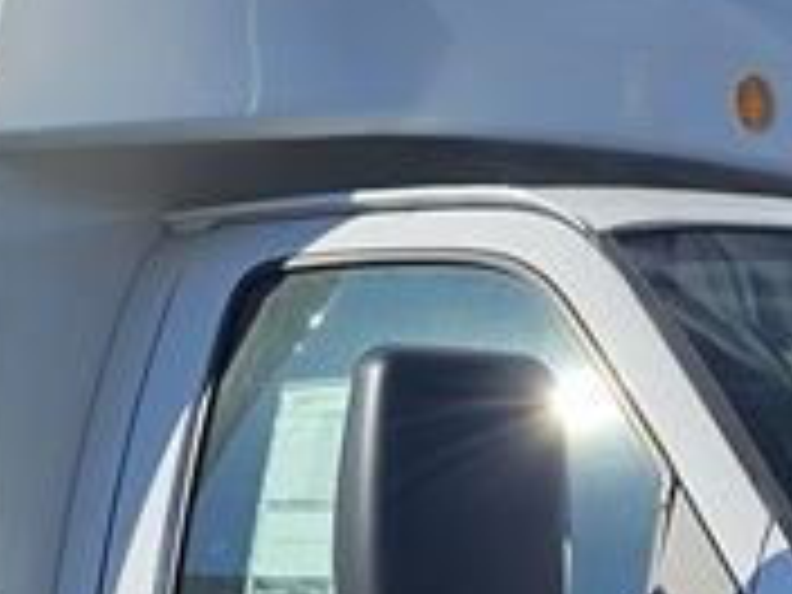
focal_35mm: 115
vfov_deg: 12.0
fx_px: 2631
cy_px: 1026
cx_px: 724
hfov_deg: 16.9
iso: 12
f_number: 1.7
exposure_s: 1/1723
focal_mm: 6.3
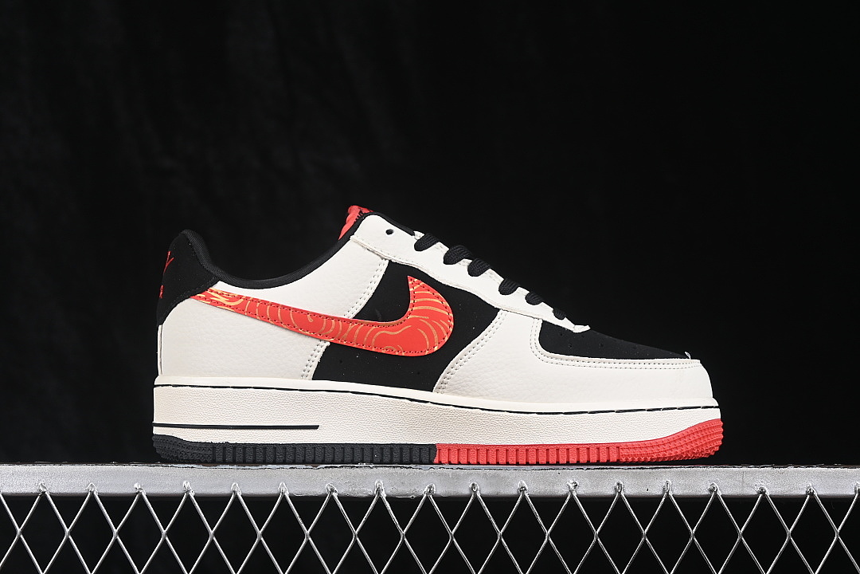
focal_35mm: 75
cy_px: 287
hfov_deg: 27.0
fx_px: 1792
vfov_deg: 18.2
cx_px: 430
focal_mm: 50
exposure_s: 1/80
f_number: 7.1
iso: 160
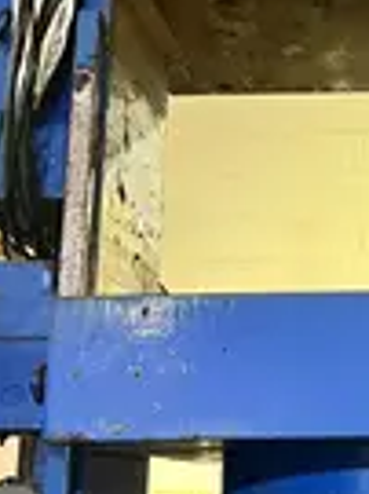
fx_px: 1096
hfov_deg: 18.4
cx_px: 406
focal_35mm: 77
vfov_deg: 25.4
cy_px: 242
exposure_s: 1/40
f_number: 1.5
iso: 400
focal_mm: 5.7
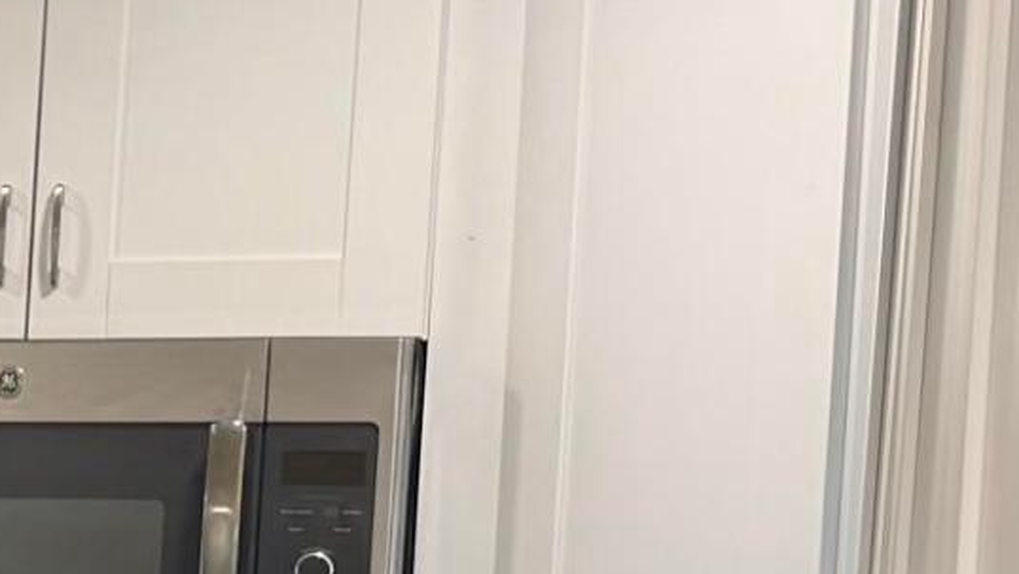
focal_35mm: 140
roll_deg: -1.1
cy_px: 909
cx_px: -801
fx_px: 3784
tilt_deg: -3.6
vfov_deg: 8.4
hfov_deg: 13.7
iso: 125
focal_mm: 6.76
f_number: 1.78
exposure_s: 1/120
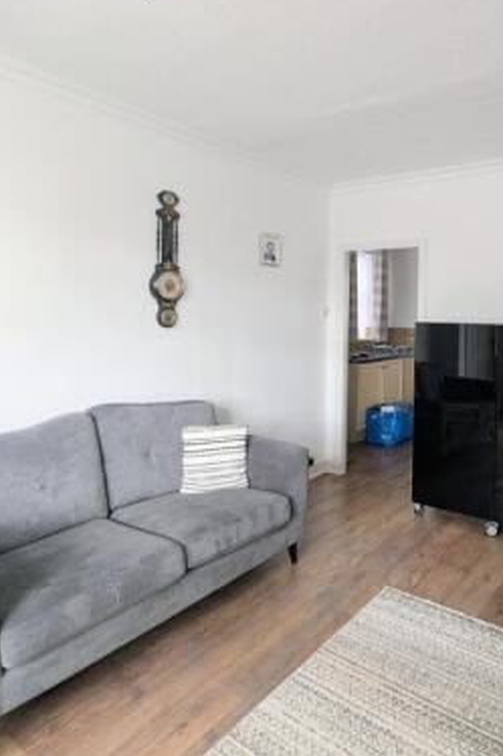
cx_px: 386
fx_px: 440
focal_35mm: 21
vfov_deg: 80.6
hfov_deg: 56.1
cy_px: 316
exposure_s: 1/23.8
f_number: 2.2
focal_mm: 1.95
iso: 58
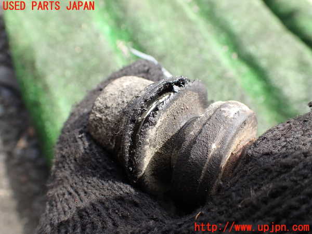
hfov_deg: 60.0
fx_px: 270
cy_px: 117
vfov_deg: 46.8
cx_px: 156
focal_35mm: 30
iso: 100
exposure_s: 1/160
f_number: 3.2
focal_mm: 5.4
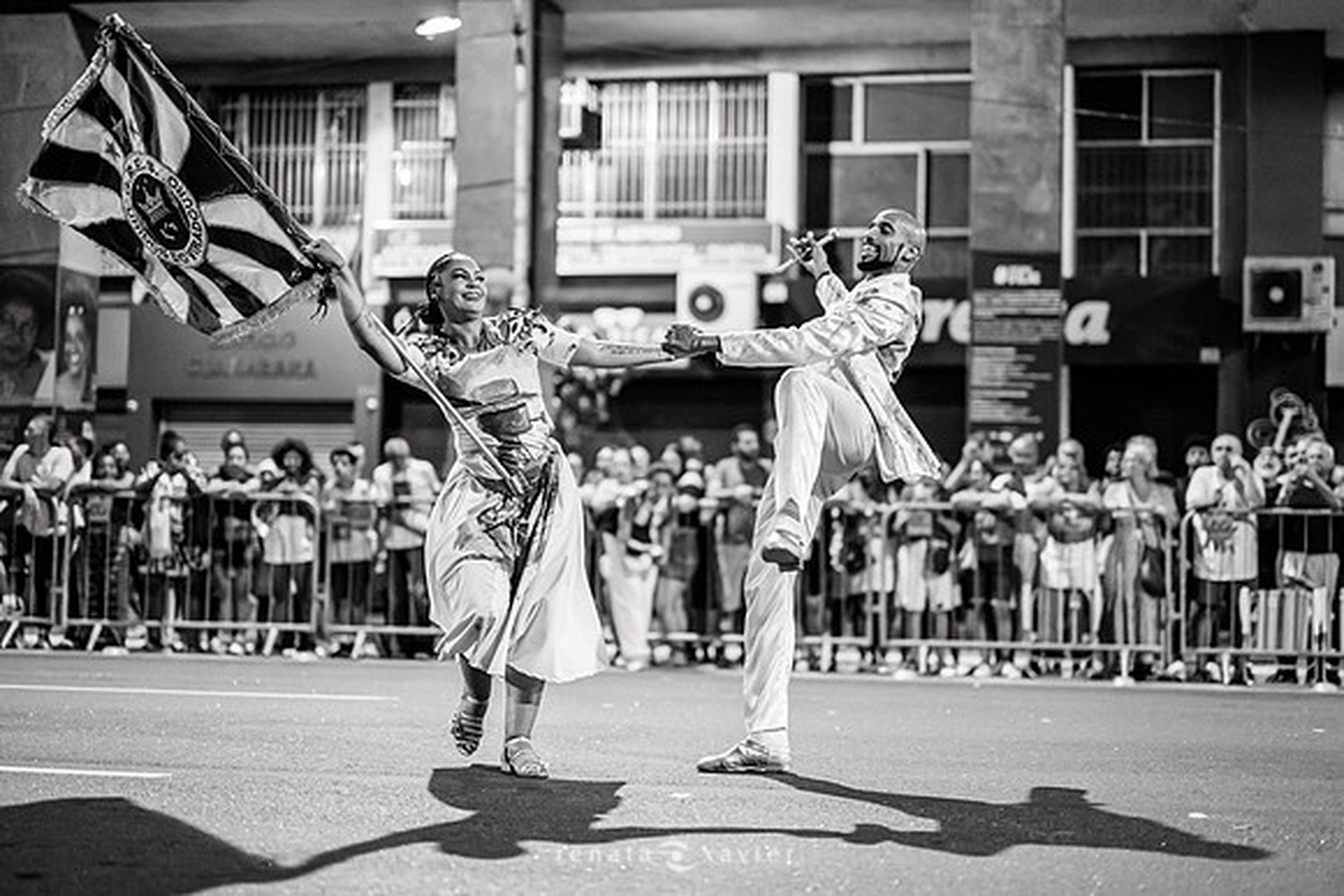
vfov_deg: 24.9
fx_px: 2028
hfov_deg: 36.6
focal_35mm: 54
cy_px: 487
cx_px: 730
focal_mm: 50
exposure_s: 1/320
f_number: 1.2
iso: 2000
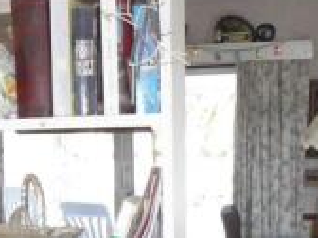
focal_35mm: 90
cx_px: 12
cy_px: 267
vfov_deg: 15.9
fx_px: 827
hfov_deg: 21.1
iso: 64
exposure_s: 1/50
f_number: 2.8
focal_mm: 4.6
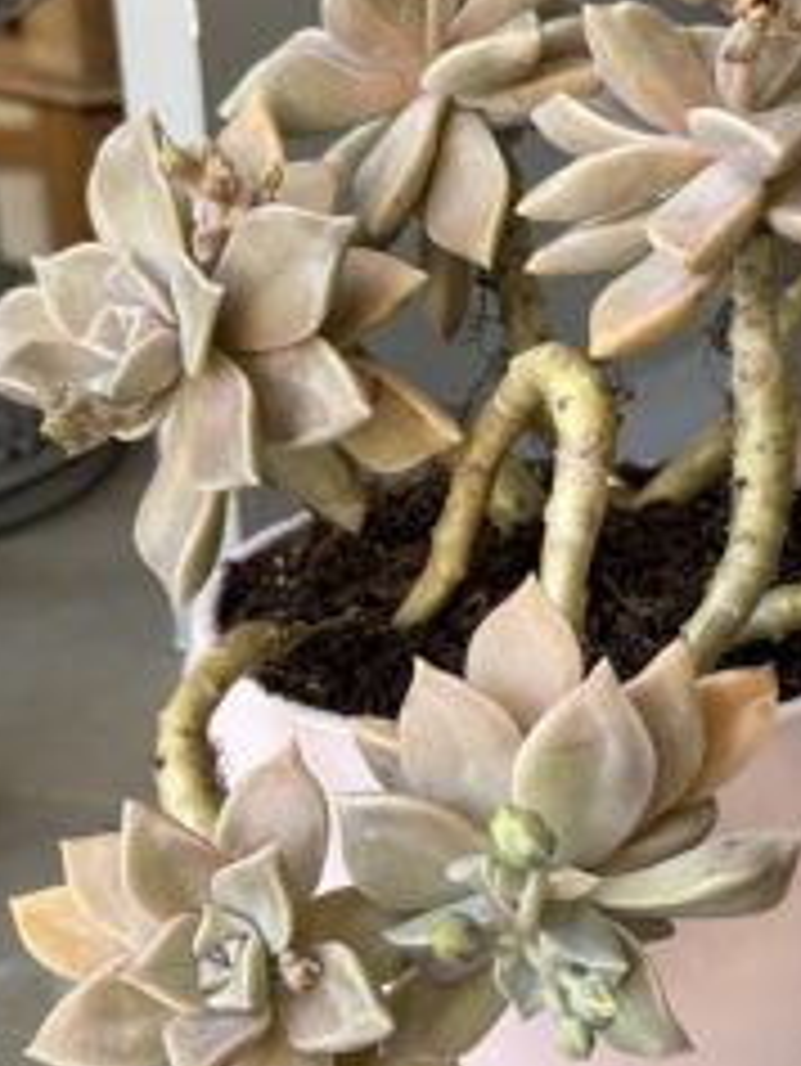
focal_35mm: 81
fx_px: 2497
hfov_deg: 18.1
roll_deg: +1.0
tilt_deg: -19.6
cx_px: 639
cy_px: 454
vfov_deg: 24.1
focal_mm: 6.76
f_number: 1.78
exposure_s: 1/121
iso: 64
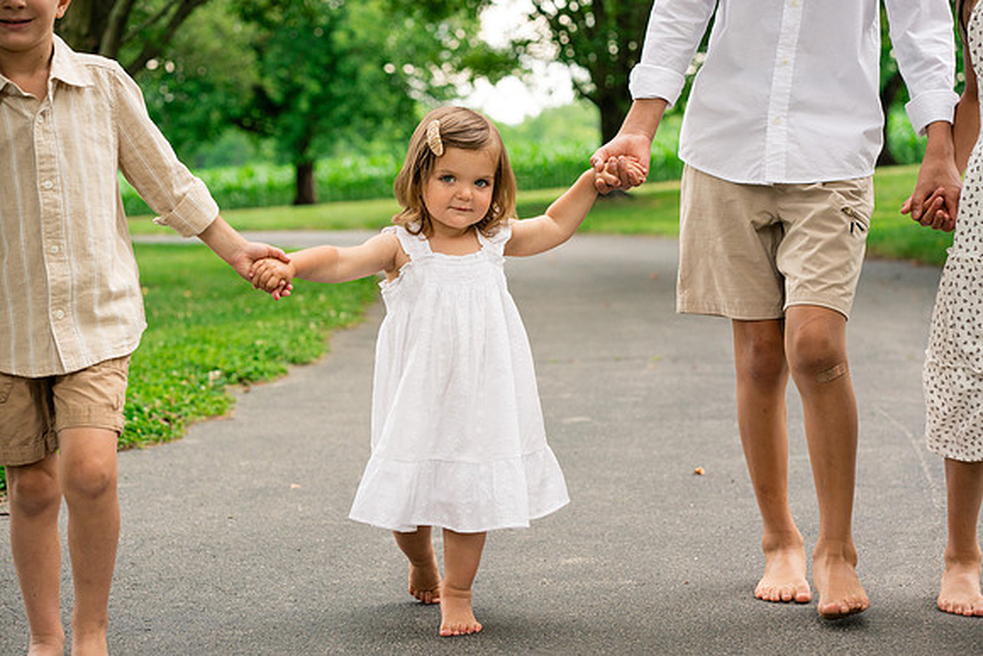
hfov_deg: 23.9
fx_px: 2321
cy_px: 328
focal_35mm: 85
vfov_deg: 16.1
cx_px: 492
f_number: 5
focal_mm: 85
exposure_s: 1/320
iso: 500
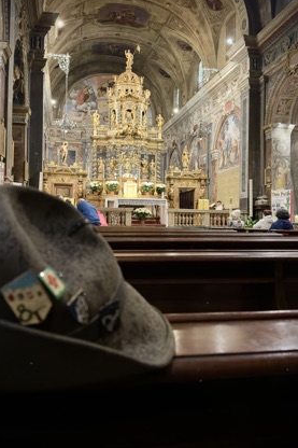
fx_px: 373
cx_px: 130
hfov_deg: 43.5
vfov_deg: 61.8
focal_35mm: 30
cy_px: 202
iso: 320
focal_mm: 6.76
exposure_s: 1/33
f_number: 1.78
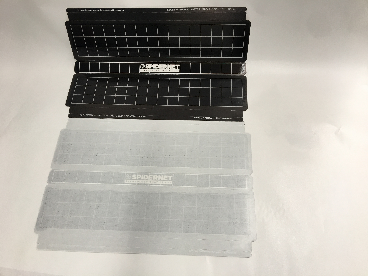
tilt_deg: -62.1
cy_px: 138
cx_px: 184
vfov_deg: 48.2
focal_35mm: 29
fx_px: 308
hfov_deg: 61.7
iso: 32
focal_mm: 4.15
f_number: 2.2
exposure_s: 1/15
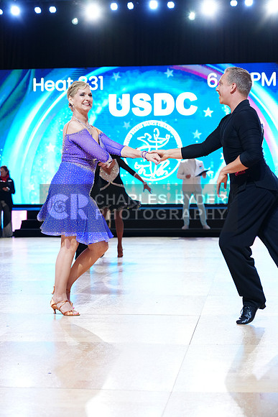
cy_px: 208
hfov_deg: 20.0
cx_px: 139
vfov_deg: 29.6
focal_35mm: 68
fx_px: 787
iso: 2000
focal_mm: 68
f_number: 4
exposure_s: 1/250
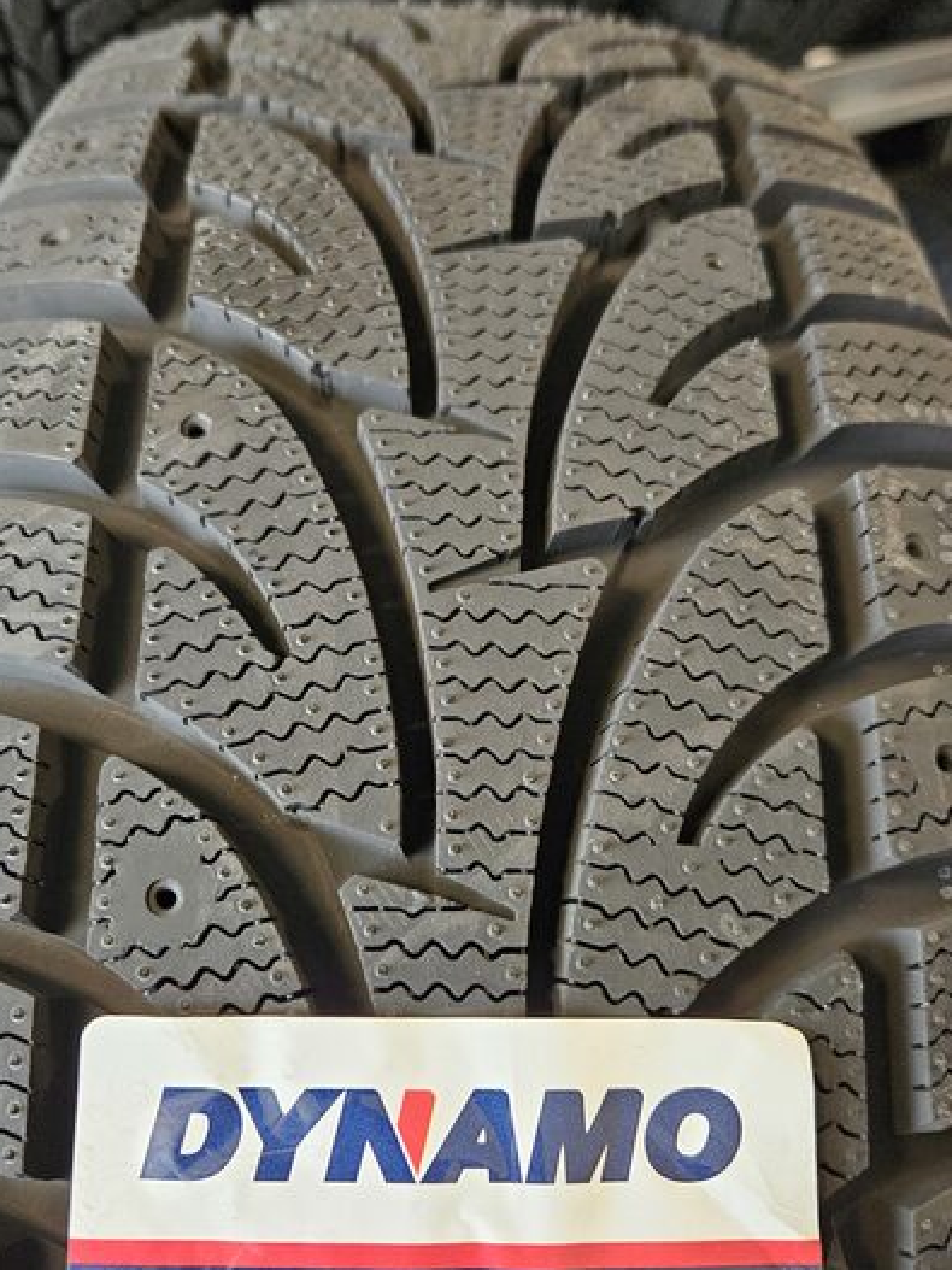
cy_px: 715
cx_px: 458
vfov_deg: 56.7
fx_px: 1174
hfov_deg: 44.1
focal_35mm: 32
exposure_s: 1/100
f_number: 1.8
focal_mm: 5.4
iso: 800
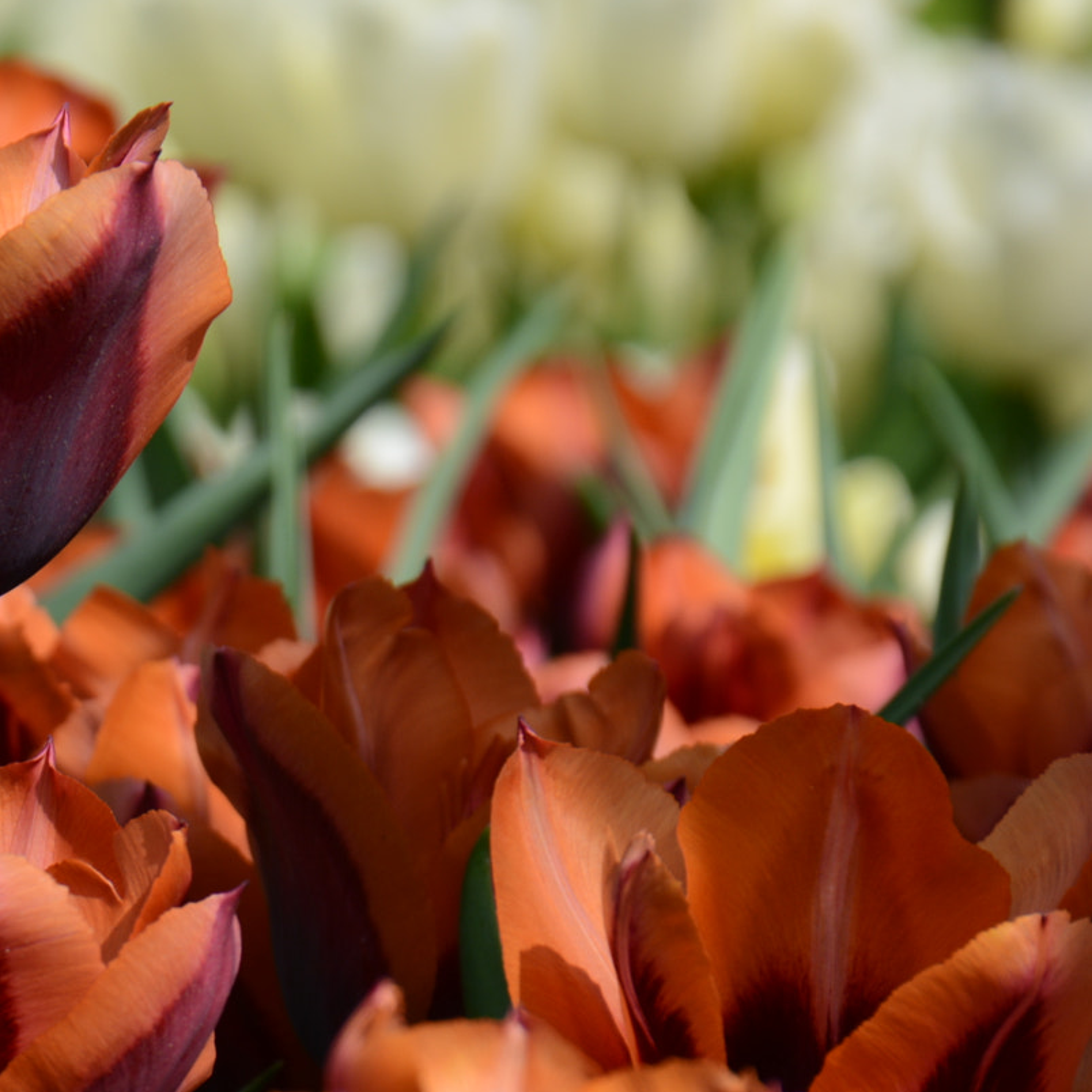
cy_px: 474
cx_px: -33
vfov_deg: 3.9
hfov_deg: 3.8
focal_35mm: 455
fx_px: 16239
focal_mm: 140
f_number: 9
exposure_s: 1/160
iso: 100
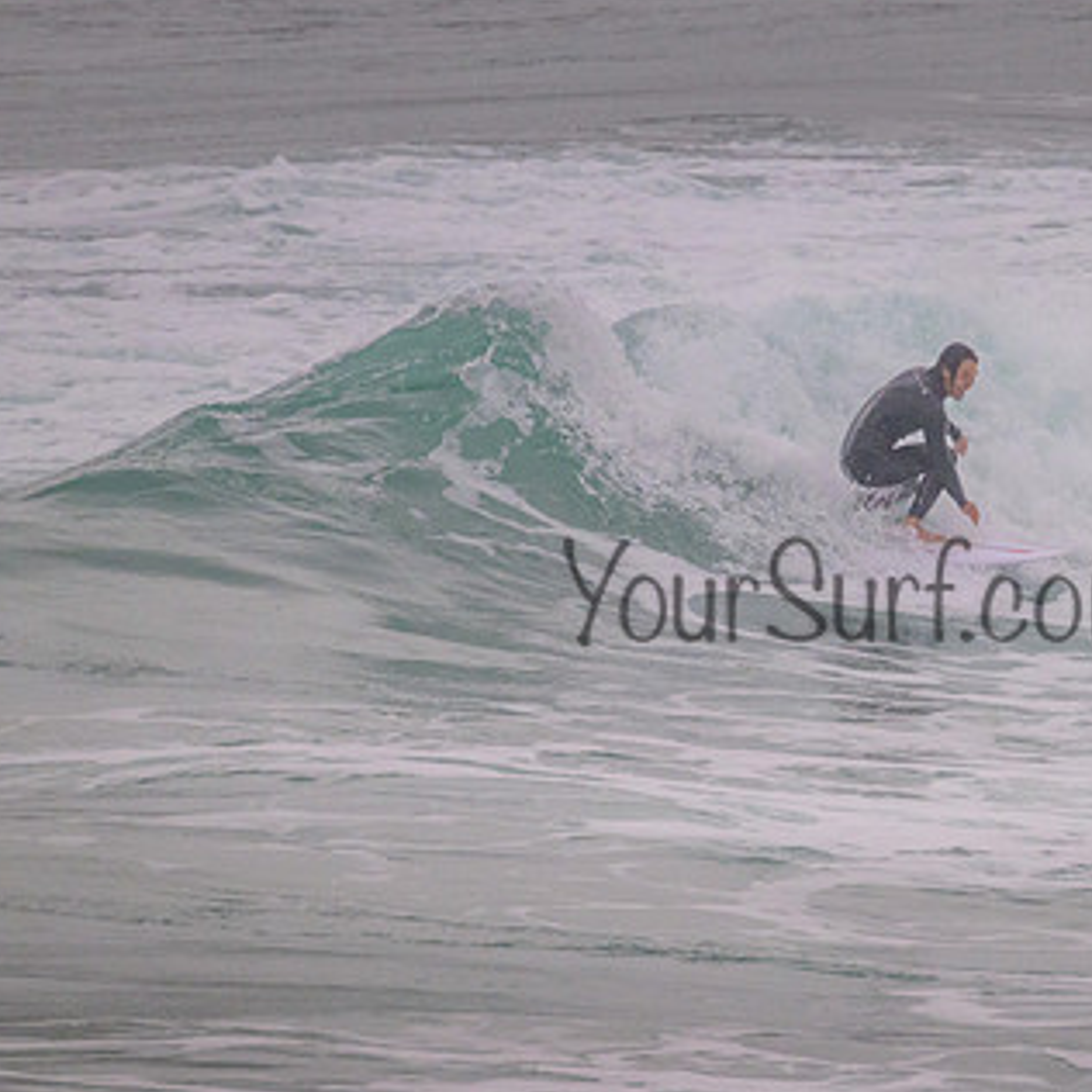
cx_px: 919
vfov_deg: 1.4
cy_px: 562
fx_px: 44613
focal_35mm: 1250
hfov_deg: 1.4
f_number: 11
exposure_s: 1/1250
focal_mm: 800
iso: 2500
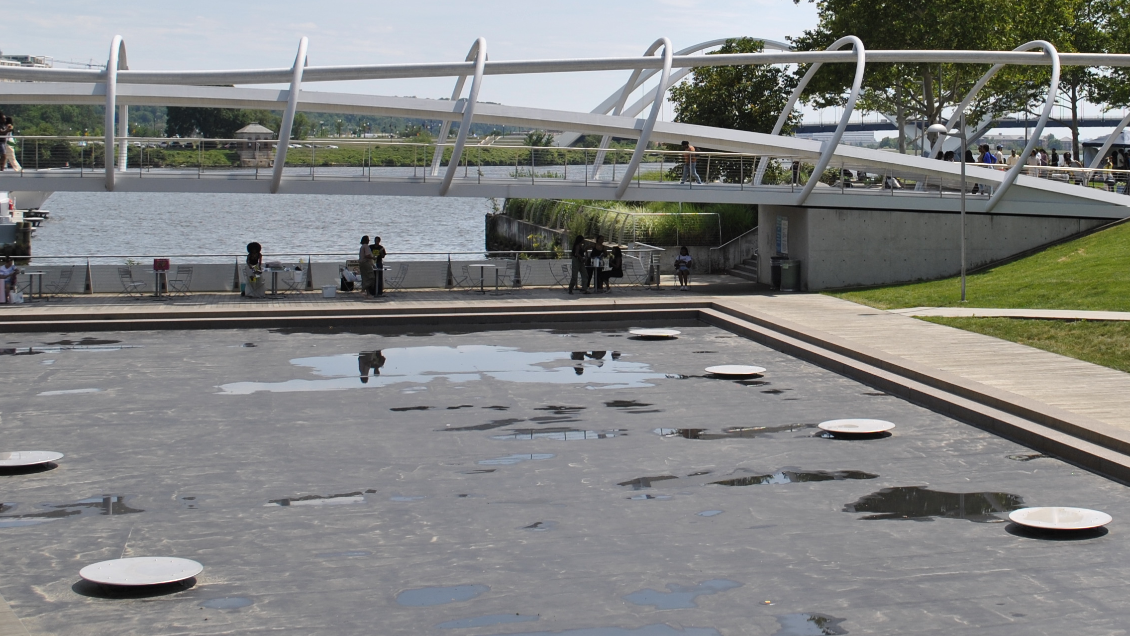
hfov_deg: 35.0
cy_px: 100
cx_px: 774
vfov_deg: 20.1
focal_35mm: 59
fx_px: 1768
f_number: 5.6
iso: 100
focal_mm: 22
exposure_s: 1/640
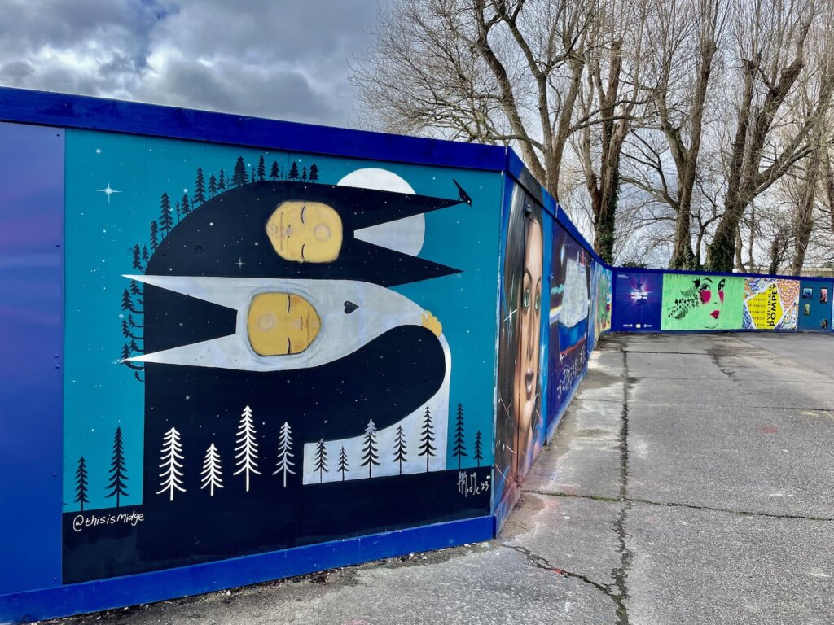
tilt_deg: -2.2
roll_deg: -1.4
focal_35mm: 26
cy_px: 312
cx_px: 417
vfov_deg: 53.1
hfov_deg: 67.3
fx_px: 626
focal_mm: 4.2
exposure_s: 1/1350
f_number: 1.6
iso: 32
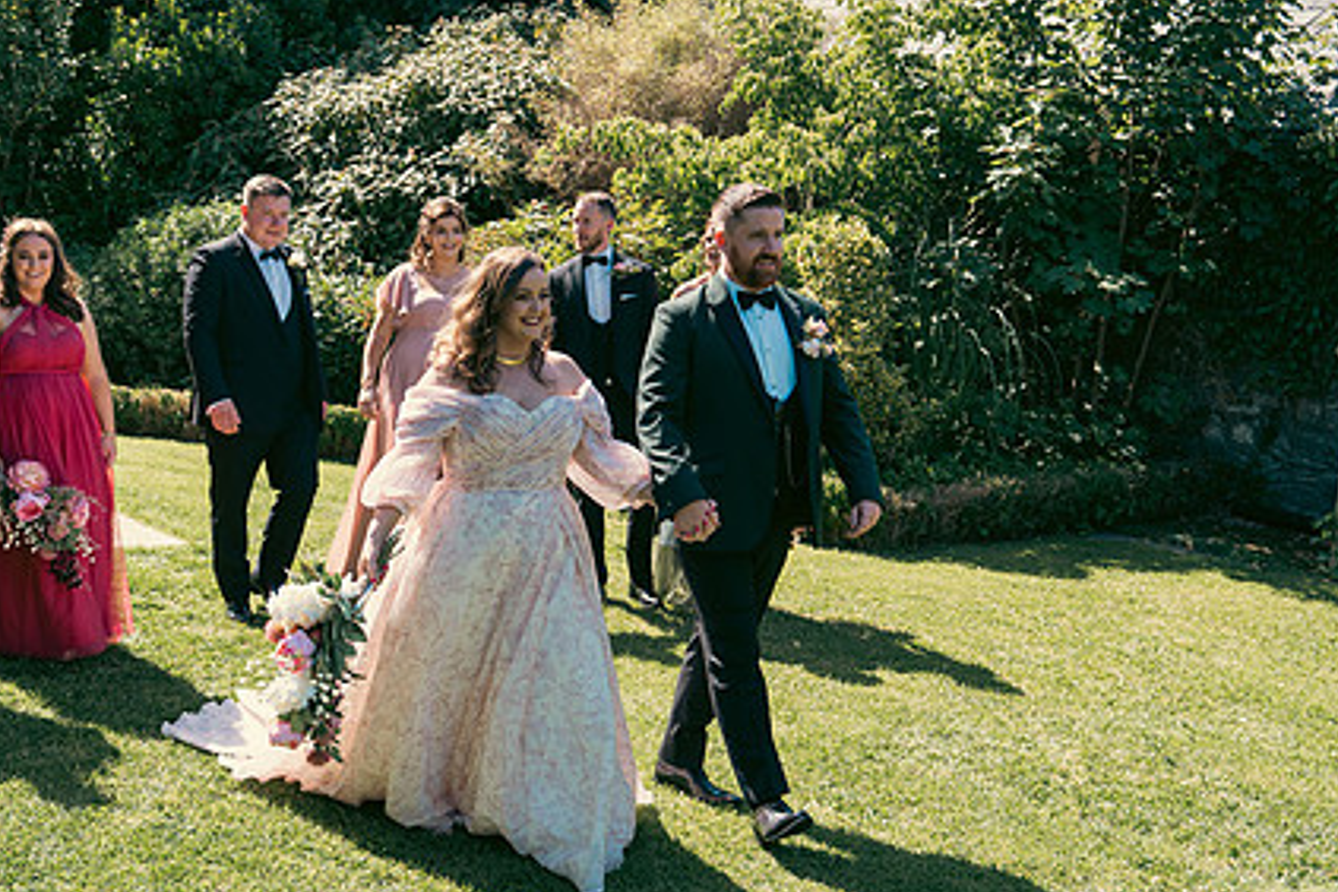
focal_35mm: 48
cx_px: 554
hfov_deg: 41.0
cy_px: 479
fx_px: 1784
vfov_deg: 28.1
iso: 125
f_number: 3.5
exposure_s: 1/500
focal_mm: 35
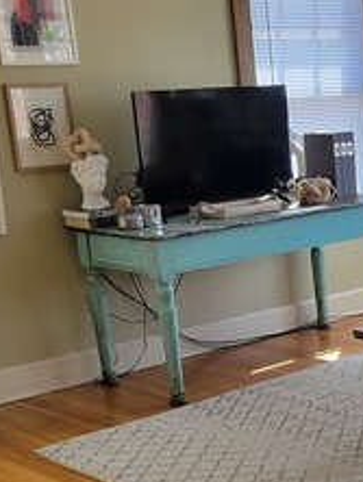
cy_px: 424
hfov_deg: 18.1
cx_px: 415
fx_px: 1089
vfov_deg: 24.4
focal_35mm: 78
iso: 50
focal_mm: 5.4
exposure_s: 1/120
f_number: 1.8
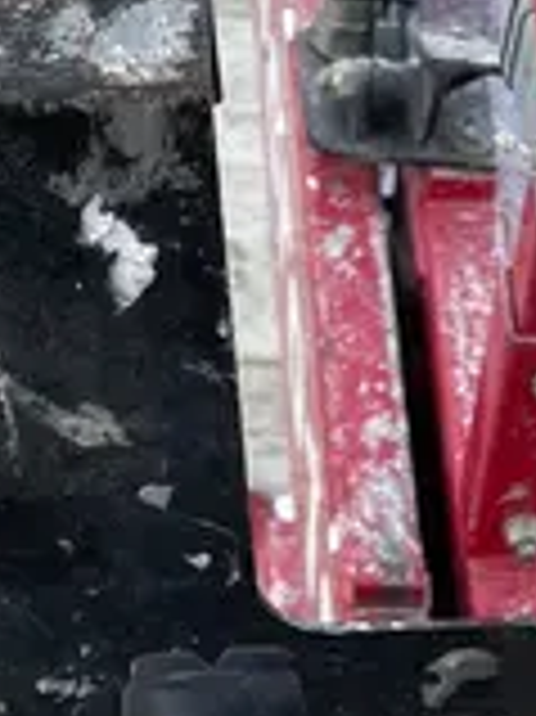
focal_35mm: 120
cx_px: 428
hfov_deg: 12.3
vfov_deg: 15.7
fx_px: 2481
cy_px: 885
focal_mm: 4.2
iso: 32
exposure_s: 1/121
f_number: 1.6
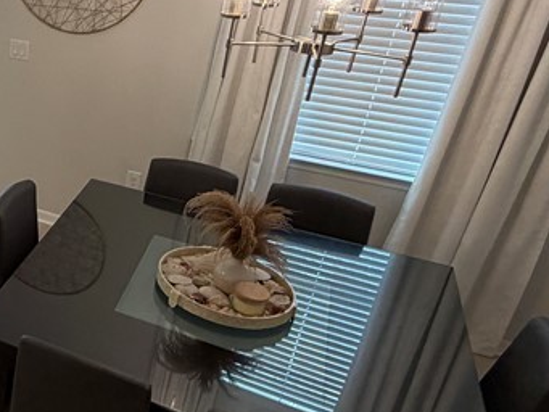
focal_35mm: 42
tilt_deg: -21.5
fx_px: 666
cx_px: -145
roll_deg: +1.0
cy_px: 140
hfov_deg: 33.9
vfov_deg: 34.1
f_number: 2.2
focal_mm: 2.22
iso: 250
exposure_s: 1/120
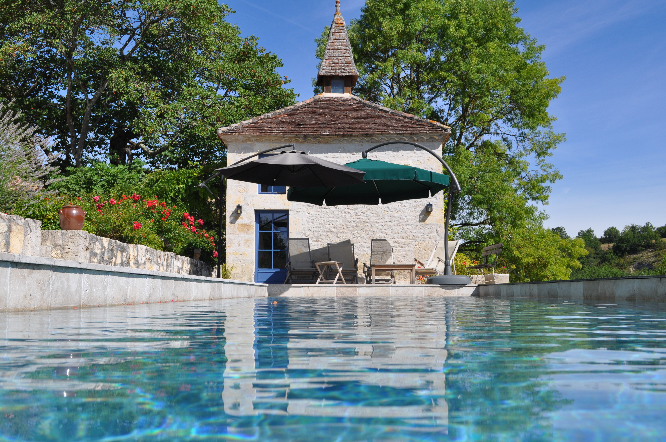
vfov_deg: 34.1
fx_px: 721
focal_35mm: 39
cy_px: 221
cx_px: 333
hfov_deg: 49.6
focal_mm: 26
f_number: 10
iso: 200
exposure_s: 1/400
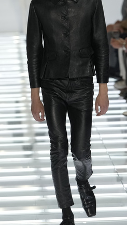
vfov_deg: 7.8
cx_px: 37
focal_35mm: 276
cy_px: 96
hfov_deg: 4.4
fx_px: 1651
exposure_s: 1/800
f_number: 3.2
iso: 1000
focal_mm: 112
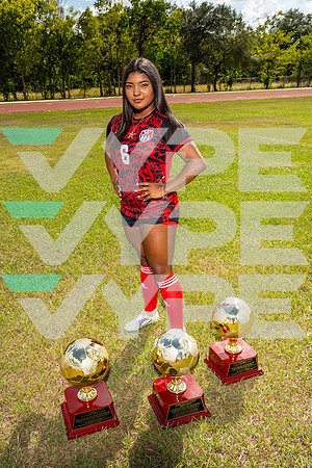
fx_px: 416
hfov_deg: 41.1
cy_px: 234
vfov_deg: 58.7
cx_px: 156
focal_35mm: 32
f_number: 8
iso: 100
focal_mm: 32
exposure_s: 1/250
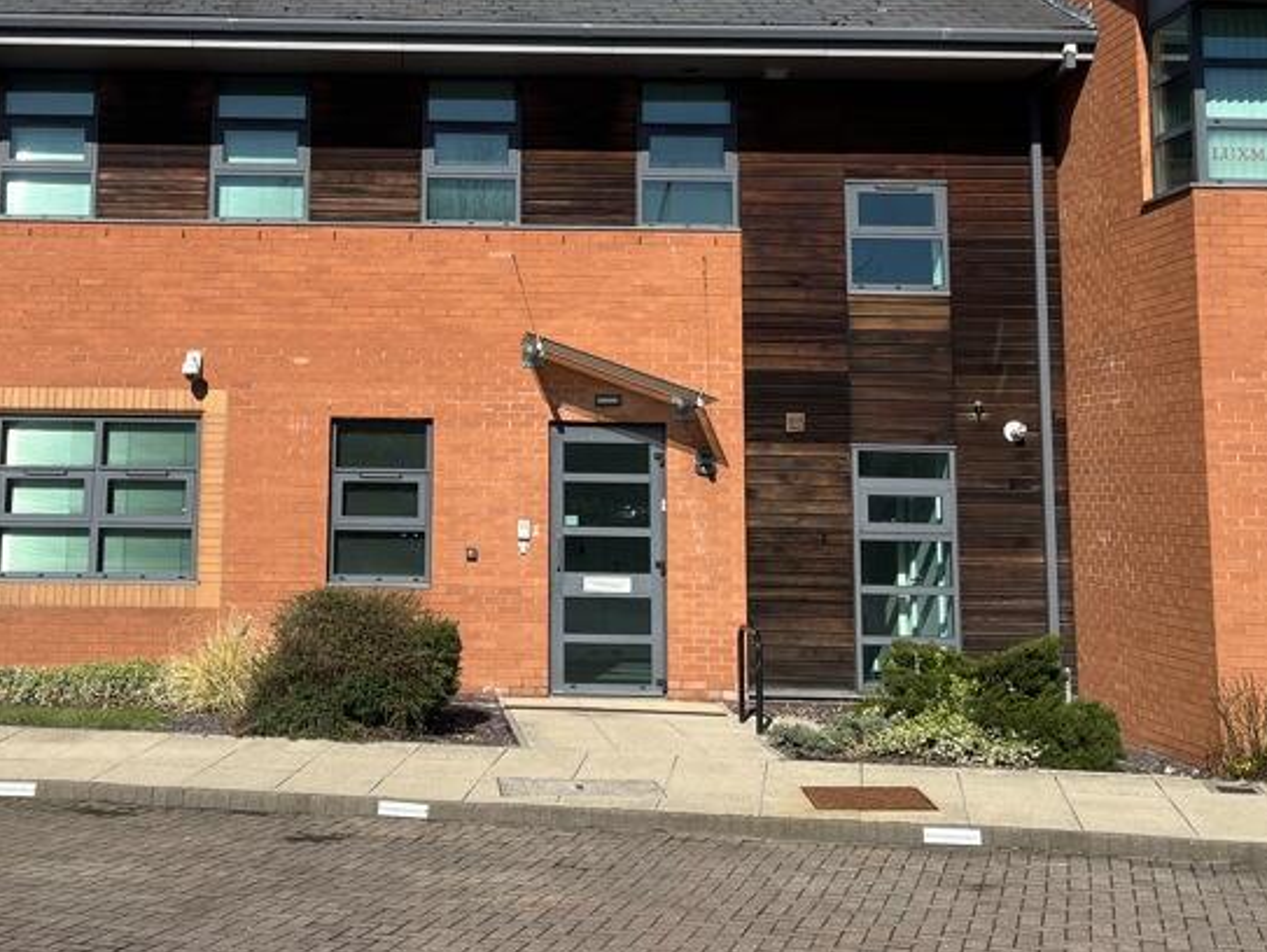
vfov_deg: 29.2
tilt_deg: +8.3
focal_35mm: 49
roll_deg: -0.7
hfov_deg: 38.4
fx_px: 1795
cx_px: 406
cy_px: 217
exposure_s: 1/2967
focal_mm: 5.1
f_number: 1.6
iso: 50
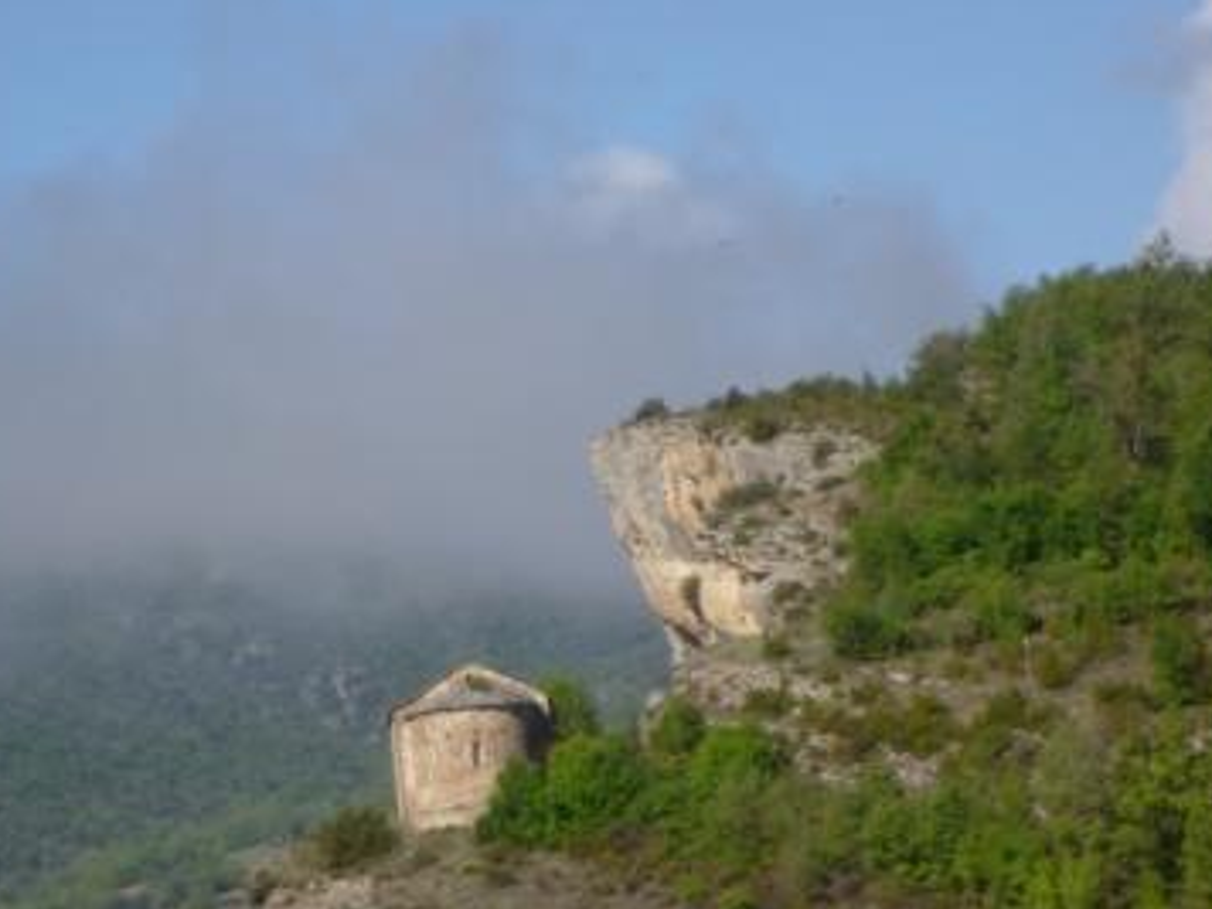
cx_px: 500
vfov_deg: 6.8
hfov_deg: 9.0
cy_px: 507
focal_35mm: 219
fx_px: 7668
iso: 80
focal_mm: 22.5
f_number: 5.9
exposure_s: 1/400
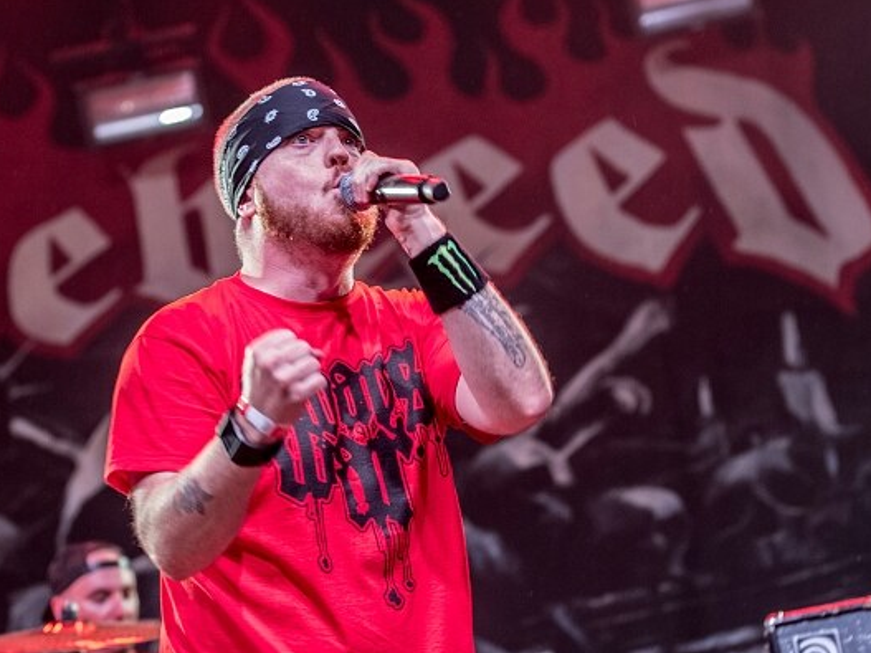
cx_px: 407
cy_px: 326
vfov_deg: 12.9
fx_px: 2893
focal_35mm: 115
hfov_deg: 17.1
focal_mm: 70
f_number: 2.8
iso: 1600
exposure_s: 1/100
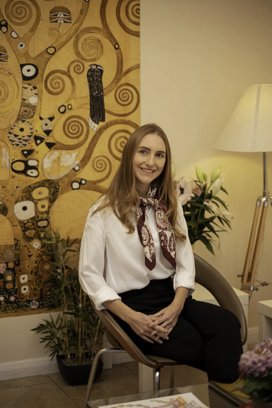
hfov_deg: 18.2
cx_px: 136
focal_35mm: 75
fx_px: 849
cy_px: 204
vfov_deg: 27.0
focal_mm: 75
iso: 250
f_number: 2.8
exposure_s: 1/400
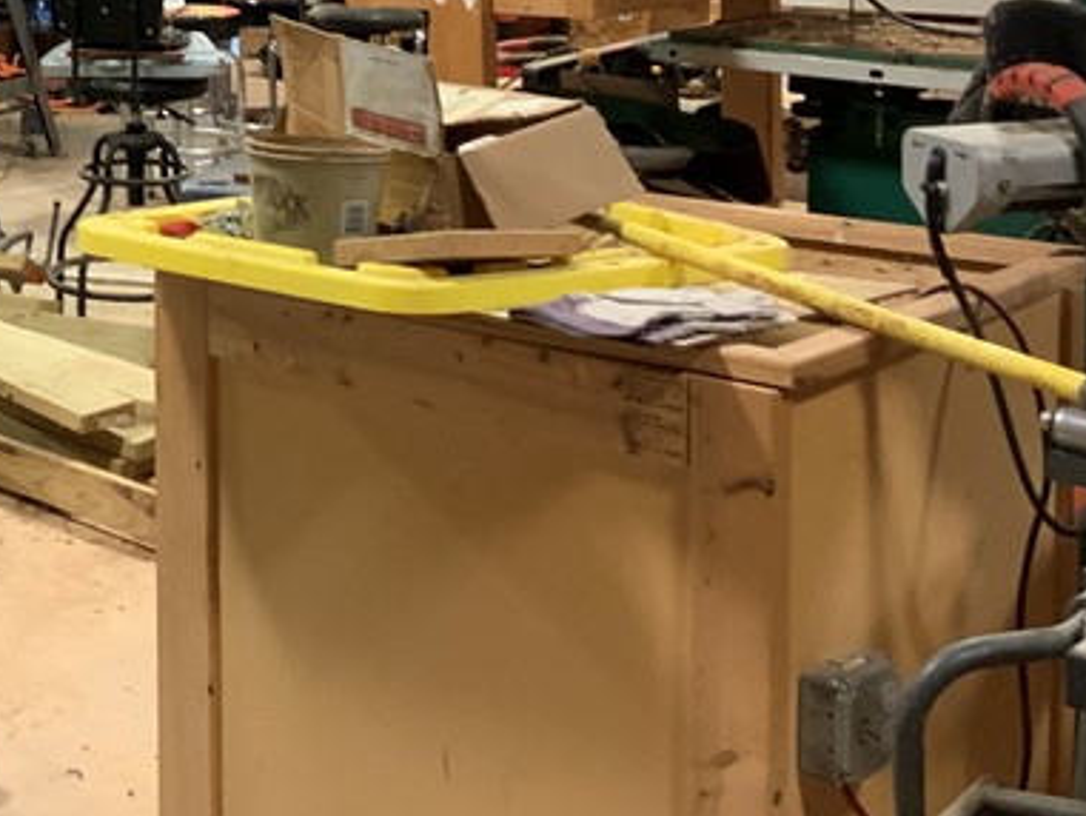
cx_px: 71
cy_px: -71
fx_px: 2448
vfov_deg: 18.2
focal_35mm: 78
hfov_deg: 24.2
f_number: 1.8
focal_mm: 3
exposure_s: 1/40
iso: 200
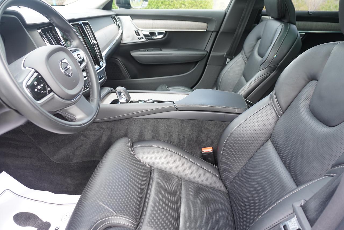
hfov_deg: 73.7
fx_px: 229
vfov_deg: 53.2
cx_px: 172
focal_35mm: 24
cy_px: 115
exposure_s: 1/60
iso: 200
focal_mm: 16
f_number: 4
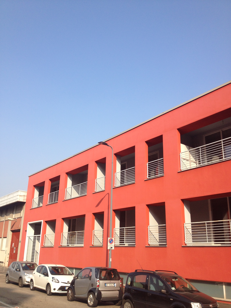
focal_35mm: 35
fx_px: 311
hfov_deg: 40.7
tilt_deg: +20.5
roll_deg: -0.2
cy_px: 154
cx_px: 116
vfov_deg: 52.6
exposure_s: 1/1151
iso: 50
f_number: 2.4
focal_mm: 4.28
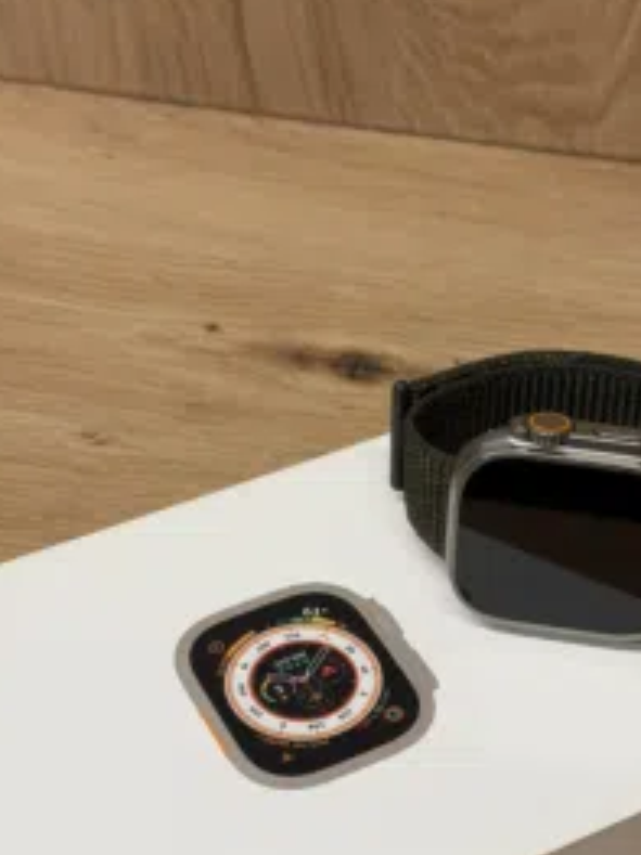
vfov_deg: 26.6
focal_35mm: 73
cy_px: 562
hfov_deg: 20.0
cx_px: 452
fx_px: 1804
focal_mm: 6.76
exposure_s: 1/50
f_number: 1.78
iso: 50
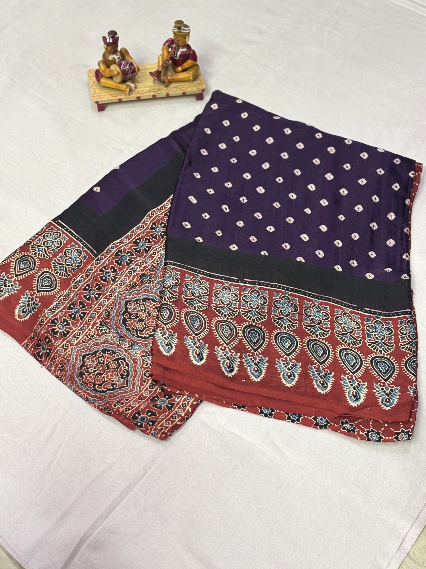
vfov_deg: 36.8
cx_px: 213
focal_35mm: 52
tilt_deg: -52.8
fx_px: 853
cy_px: 284
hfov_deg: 28.0
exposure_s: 1/33
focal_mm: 5.96
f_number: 1.6
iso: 125
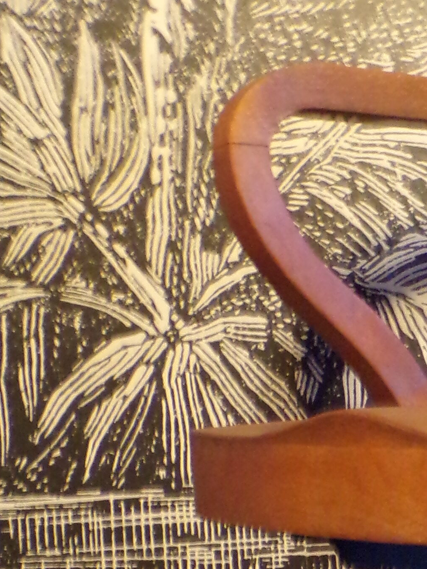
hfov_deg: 11.2
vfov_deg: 15.5
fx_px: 2072
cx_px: 669
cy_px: 518
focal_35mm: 126
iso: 400
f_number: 3.3
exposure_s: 1/8
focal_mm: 6.6
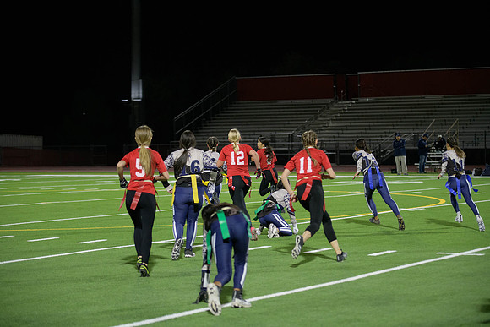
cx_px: 245
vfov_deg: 14.4
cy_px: 164
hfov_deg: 21.5
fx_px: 1293
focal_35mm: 95
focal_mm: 95
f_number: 2.8
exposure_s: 1/640
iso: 2800
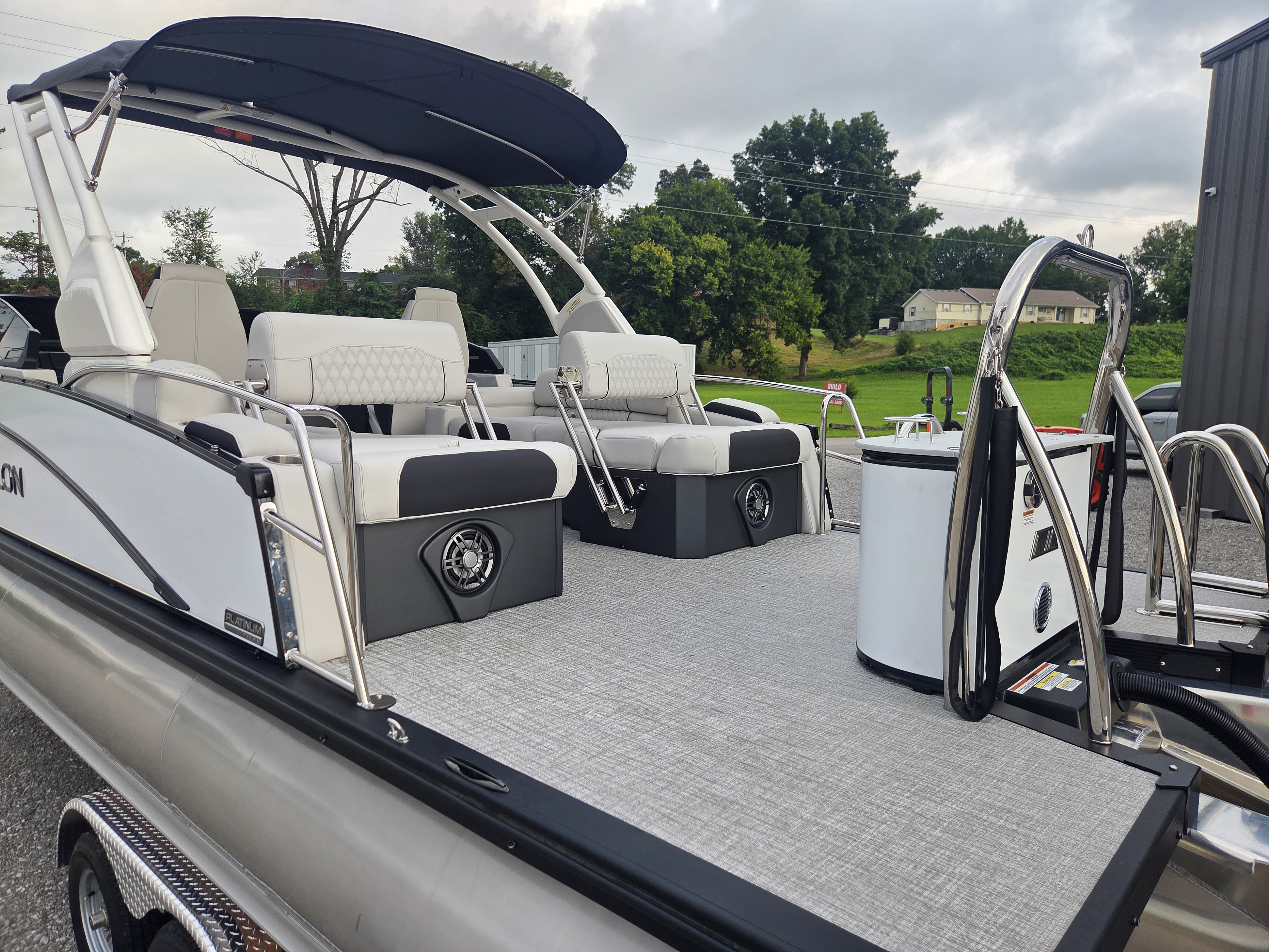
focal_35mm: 23
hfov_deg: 73.9
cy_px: 476
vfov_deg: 58.9
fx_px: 843
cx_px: 634
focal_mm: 5.4
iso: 80
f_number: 1.8
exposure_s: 1/1563
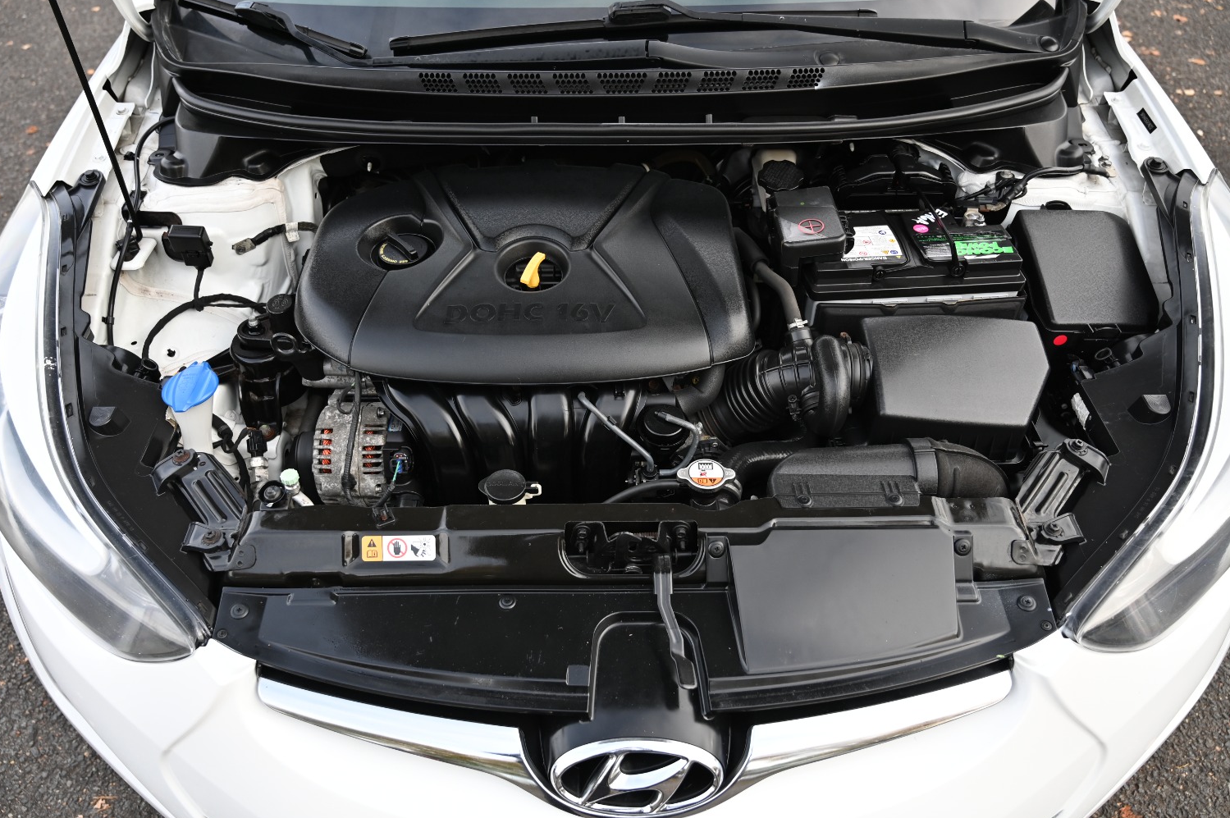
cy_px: 405
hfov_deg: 69.4
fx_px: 888
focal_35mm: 26
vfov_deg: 49.5
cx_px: 593
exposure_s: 1/250
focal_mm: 24
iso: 400
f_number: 4
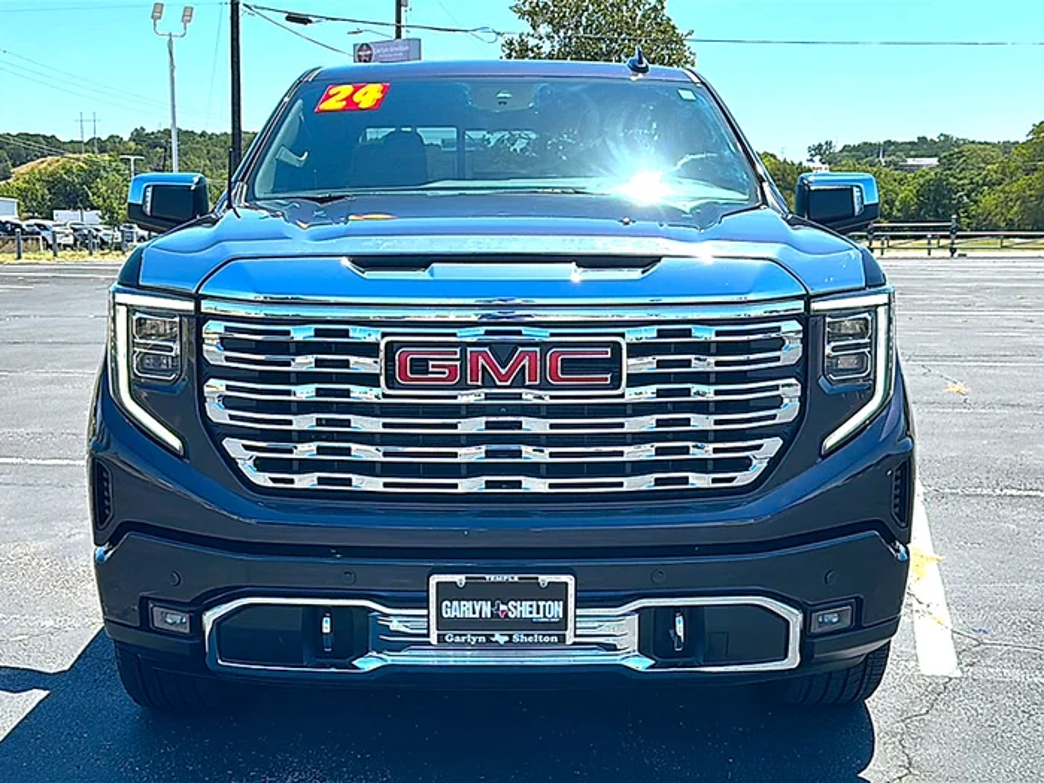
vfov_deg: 36.8
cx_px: 522
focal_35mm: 39
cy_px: 392
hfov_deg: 47.9
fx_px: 1176
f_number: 1.78
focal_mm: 6.86
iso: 80
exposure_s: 1/2817
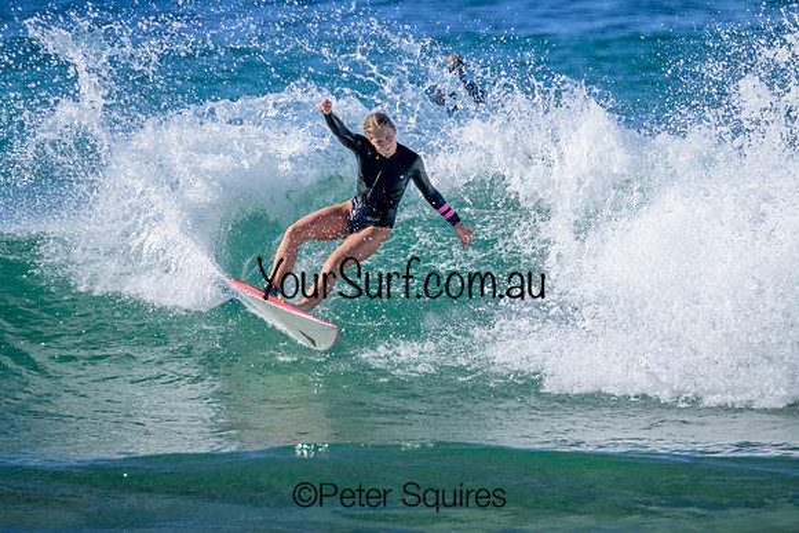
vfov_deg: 1.3
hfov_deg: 1.9
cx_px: 453
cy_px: 220
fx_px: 24198
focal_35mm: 1090
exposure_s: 1/800
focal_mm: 800
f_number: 11
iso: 360
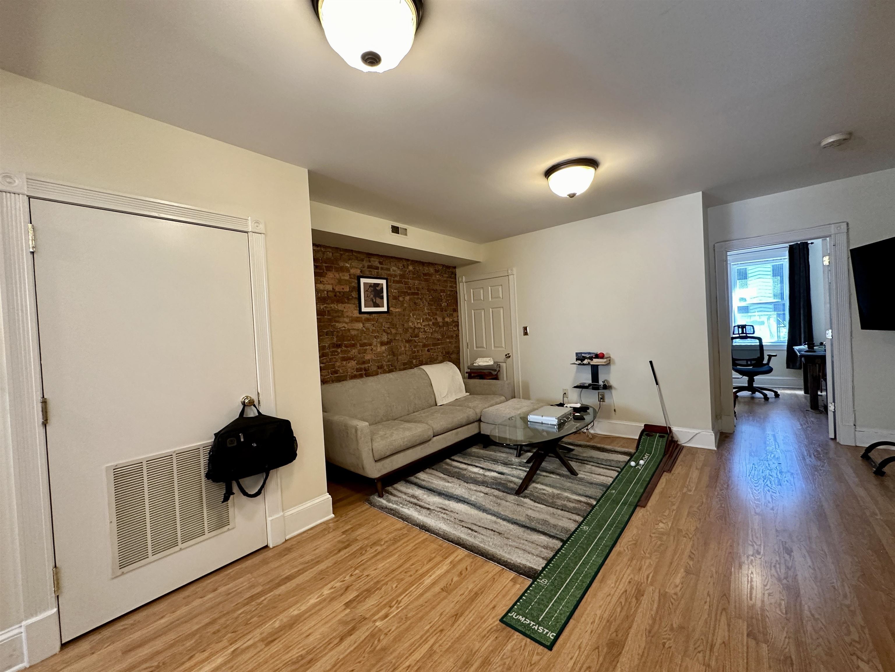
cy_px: 336
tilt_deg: -0.2
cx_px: 448
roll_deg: +2.3
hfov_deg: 102.1
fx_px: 362
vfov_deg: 85.7
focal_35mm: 14
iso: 320
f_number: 2.2
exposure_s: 1/60
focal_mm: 2.22
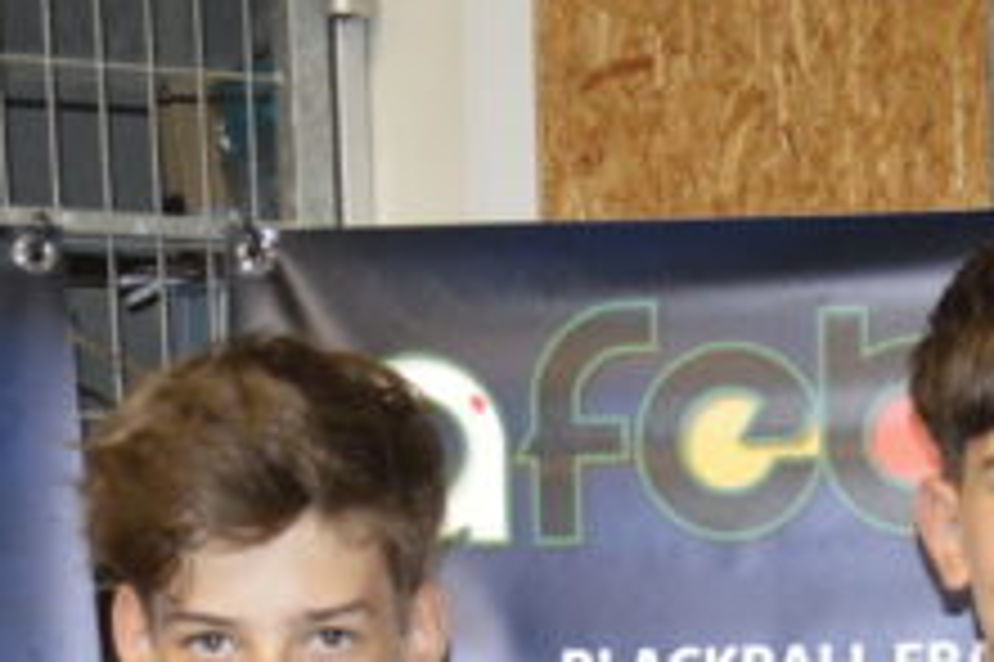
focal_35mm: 125
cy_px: 1515
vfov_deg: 9.8
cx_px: 783
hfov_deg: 16.3
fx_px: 3449
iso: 1000
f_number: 3.5
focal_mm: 18
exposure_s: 1/60
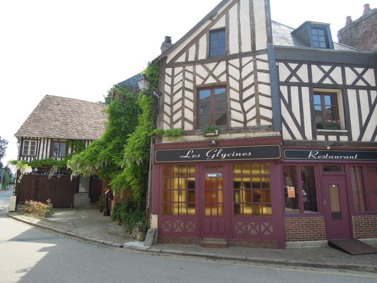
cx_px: 188
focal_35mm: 24
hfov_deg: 71.6
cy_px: 142
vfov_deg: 56.8
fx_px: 261
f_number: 2.8
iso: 160
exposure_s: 1/800
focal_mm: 4.3
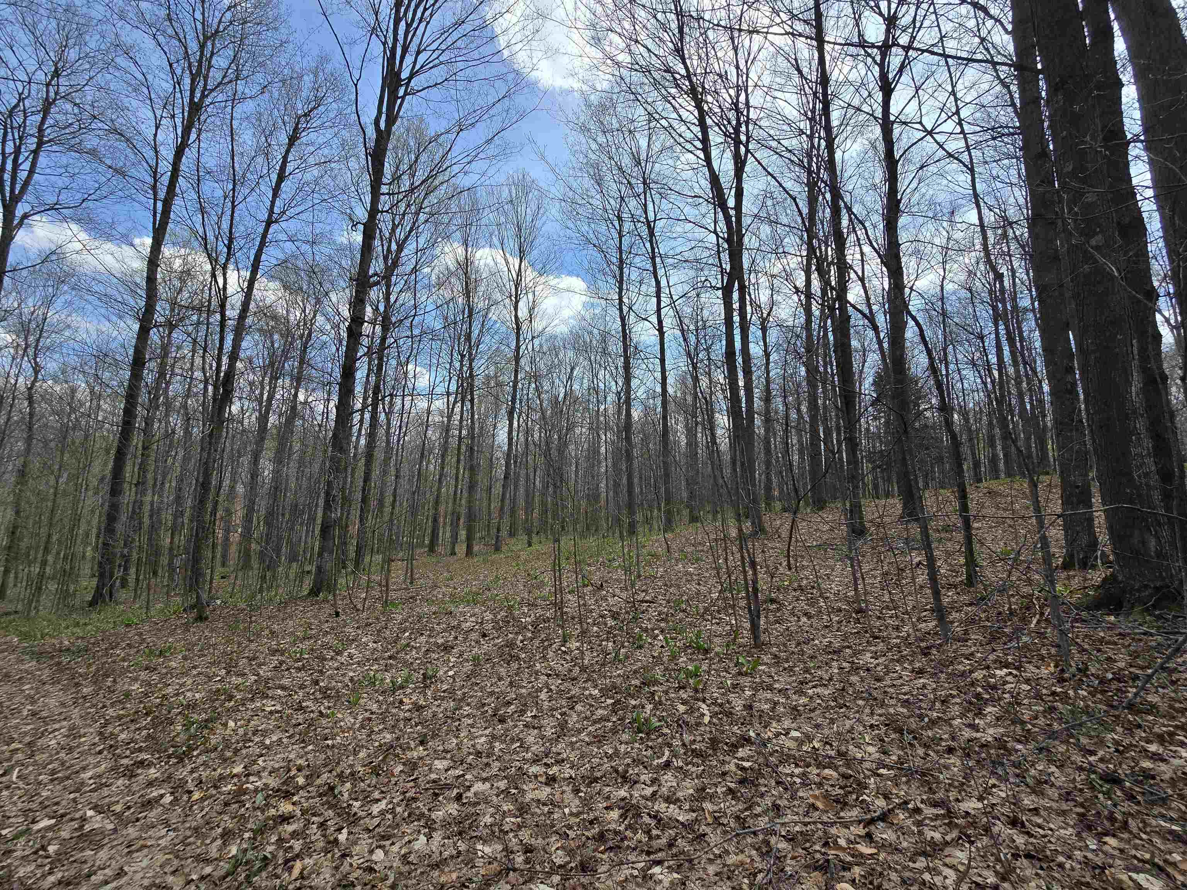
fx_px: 446
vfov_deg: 89.9
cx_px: 594
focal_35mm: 13
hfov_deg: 106.2
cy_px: 445
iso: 50
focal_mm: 2.2
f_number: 2.2
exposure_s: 1/1819
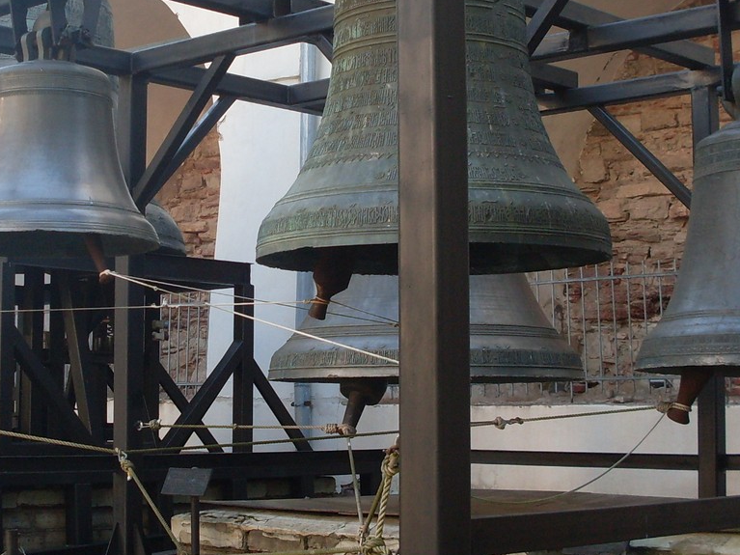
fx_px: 1518
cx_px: 274
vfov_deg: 20.7
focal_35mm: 71
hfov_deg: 27.3
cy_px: 238
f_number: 2.8
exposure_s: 1/125
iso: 80
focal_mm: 6.3
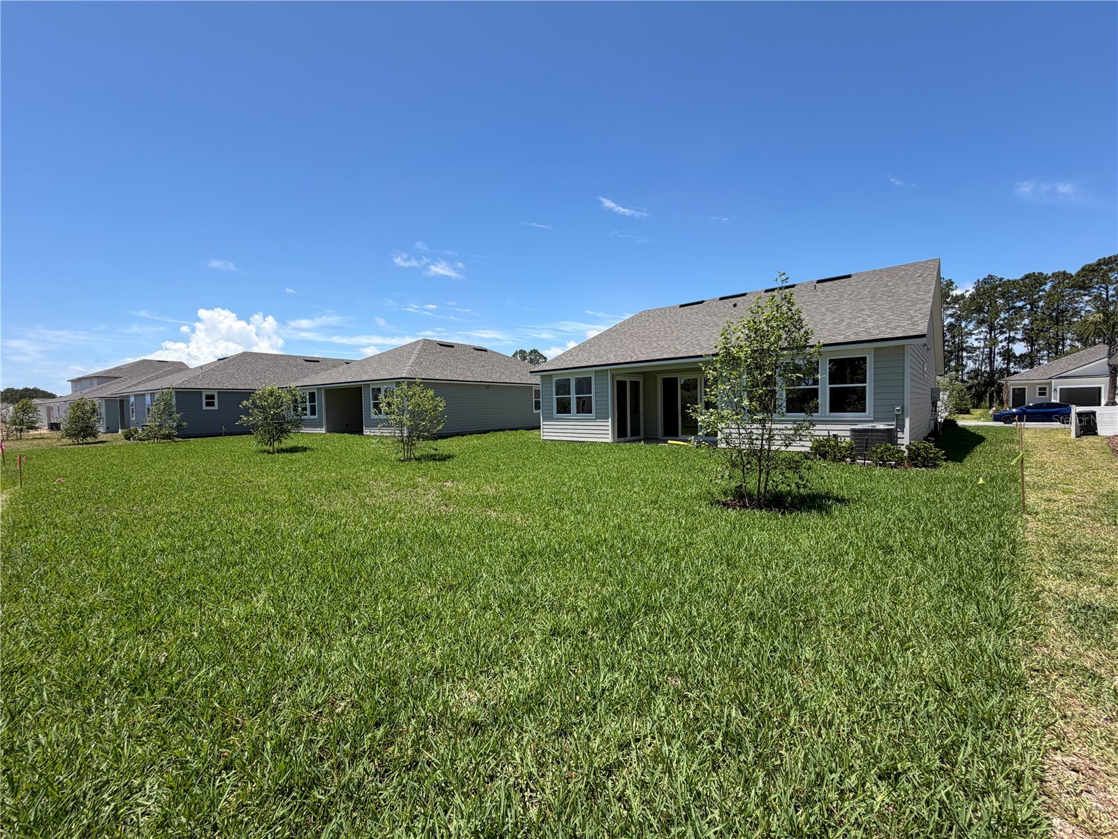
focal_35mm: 14
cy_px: 420
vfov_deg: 85.7
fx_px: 452
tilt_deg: -0.8
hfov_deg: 102.1
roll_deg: +1.1
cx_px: 559
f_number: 2.2
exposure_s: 1/770
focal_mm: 2.22
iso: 20
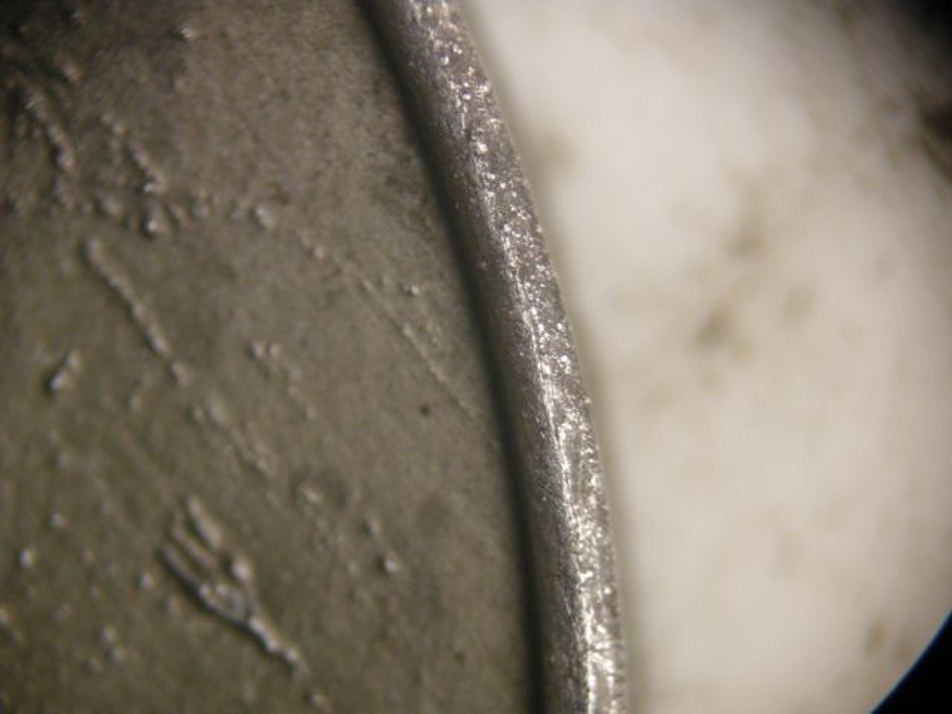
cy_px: 357
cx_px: 476
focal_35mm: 62
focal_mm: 12.9
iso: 392
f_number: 3.5
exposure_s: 1/60
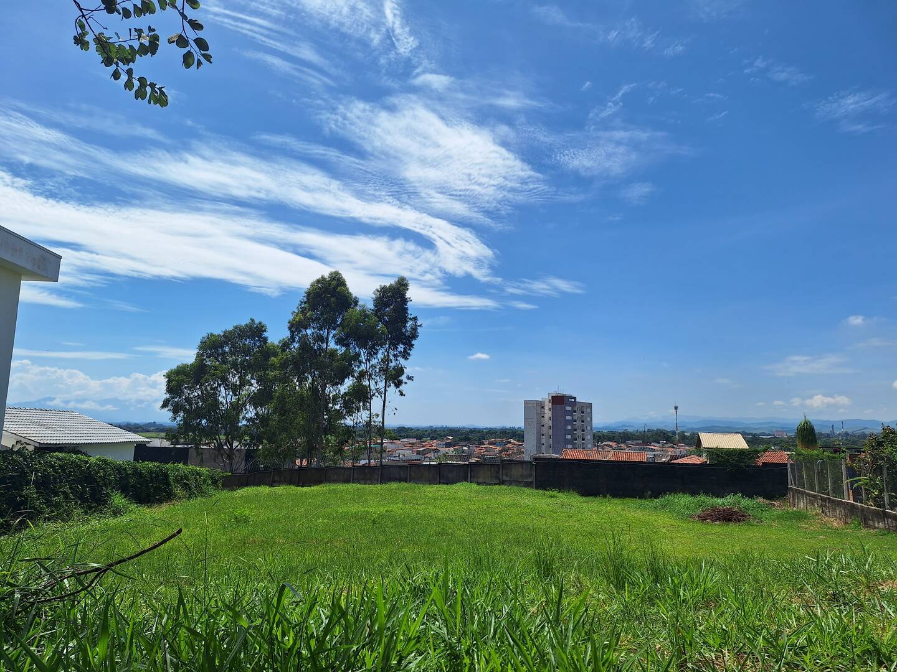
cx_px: 448
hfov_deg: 73.9
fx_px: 596
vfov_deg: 58.9
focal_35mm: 23
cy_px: 336
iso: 40
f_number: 1.8
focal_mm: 5.54
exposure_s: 1/5405
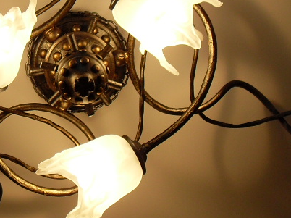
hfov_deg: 18.3
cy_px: 64
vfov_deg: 13.8
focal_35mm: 107
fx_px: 899
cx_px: 78
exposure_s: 1/125
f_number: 3.1
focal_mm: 7.1
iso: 80
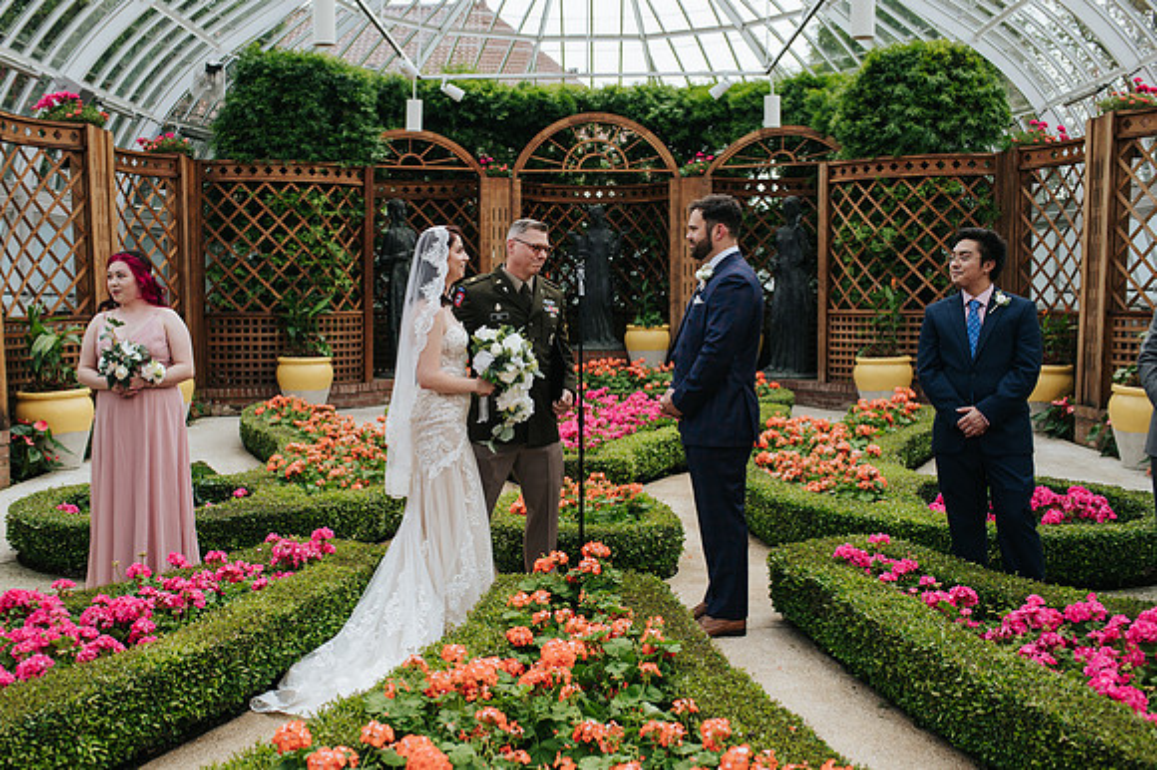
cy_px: 385
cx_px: 521
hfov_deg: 49.3
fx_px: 1258
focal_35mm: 39
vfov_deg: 34.0
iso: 280
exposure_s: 1/800
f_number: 3.5
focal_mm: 35
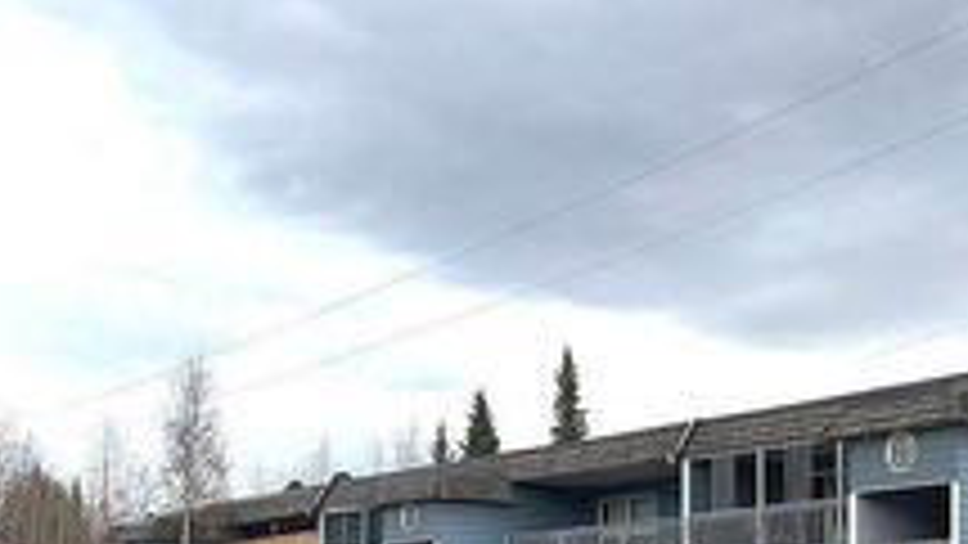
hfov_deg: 30.5
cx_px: 869
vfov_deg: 17.8
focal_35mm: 66
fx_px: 1694
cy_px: 551
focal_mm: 5.96
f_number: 1.6
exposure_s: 1/1155
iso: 50
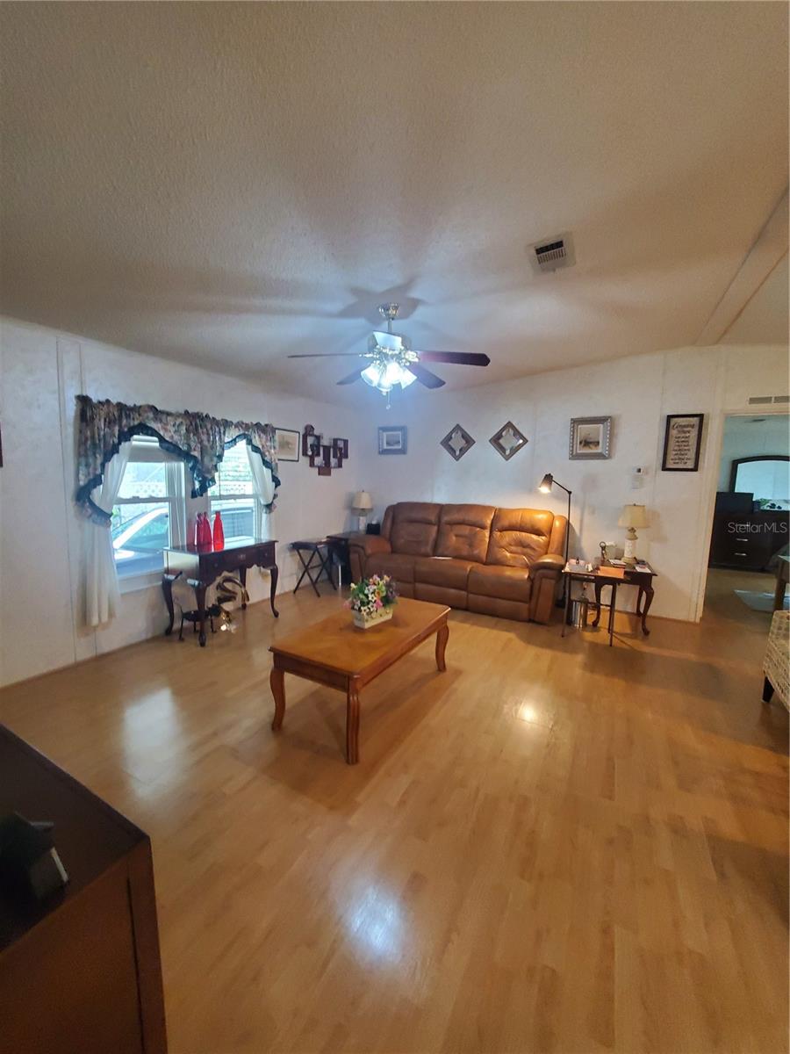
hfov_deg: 89.9
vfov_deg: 106.2
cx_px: 395
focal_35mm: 13
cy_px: 527
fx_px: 396
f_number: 2.2
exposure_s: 1/30
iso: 400
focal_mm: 1.8
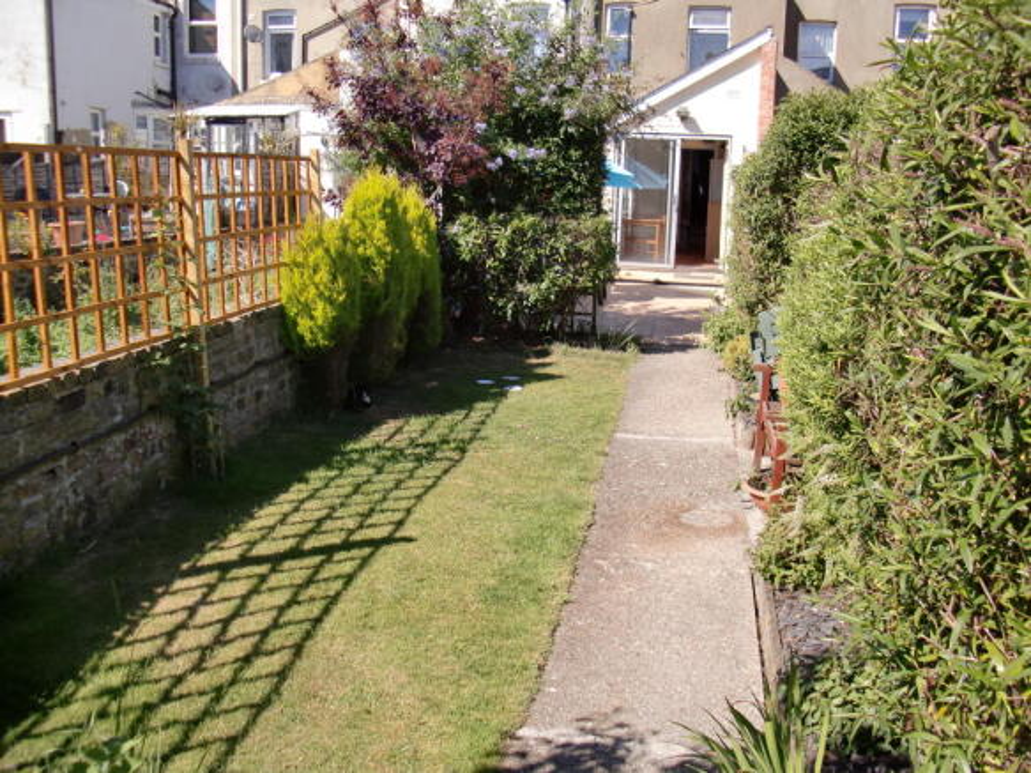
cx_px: 516
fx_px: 1072
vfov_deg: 39.6
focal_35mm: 36
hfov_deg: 51.4
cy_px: 386
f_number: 2.8
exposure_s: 1/640
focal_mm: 6.3
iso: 64
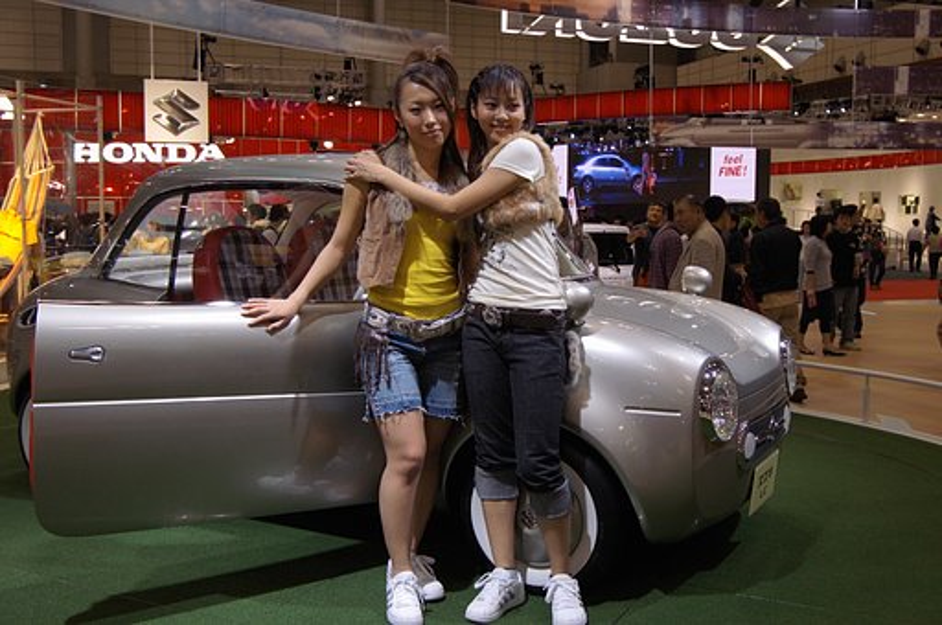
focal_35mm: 36
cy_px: 312
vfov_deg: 36.8
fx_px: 941
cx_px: 471
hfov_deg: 53.2
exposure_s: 1/100
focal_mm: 24
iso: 400
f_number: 6.3
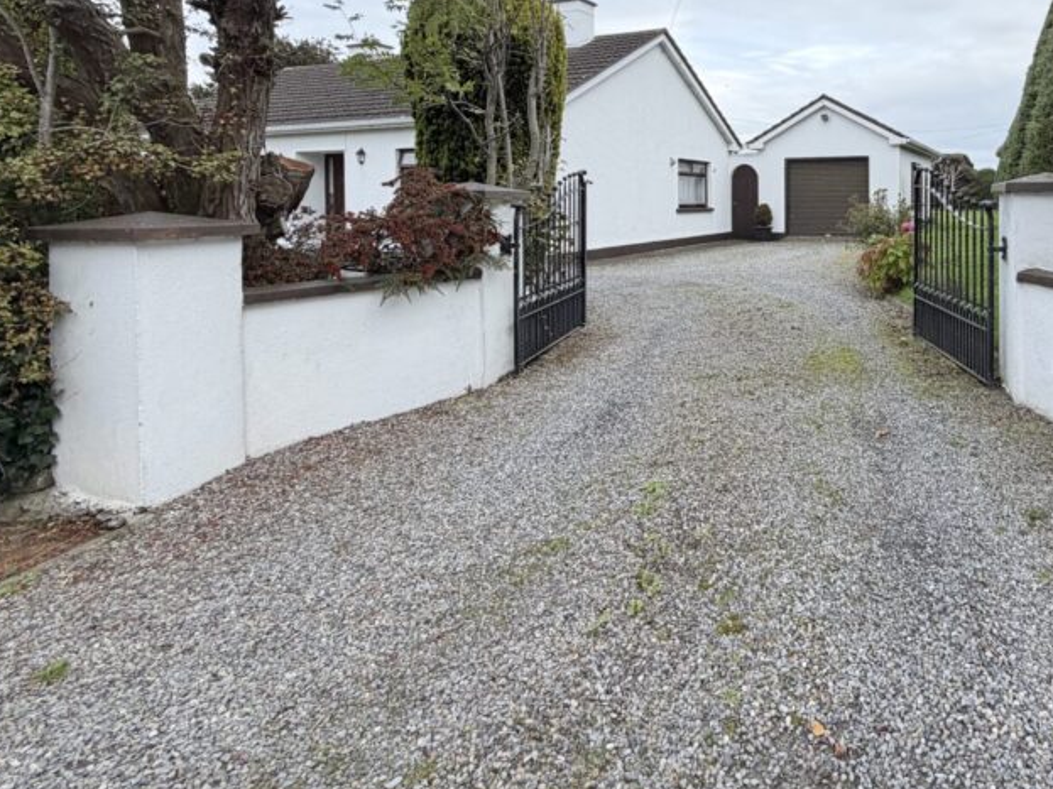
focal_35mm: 23
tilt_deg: -0.7
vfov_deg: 56.4
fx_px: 700
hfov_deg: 69.2
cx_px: 788
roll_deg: -0.6
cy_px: 211
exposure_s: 1/502
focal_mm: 2.22
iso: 40
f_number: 2.2
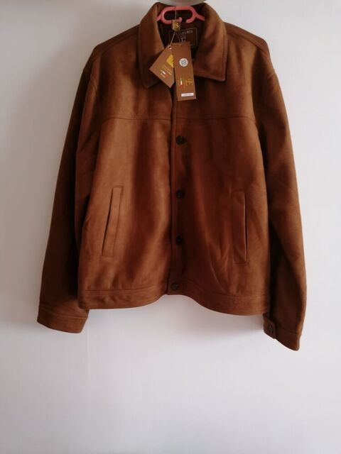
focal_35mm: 27
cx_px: 170
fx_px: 355
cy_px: 227
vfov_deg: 65.3
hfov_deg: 51.4
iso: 640
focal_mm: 4.75
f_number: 1.8
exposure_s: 1/17.1
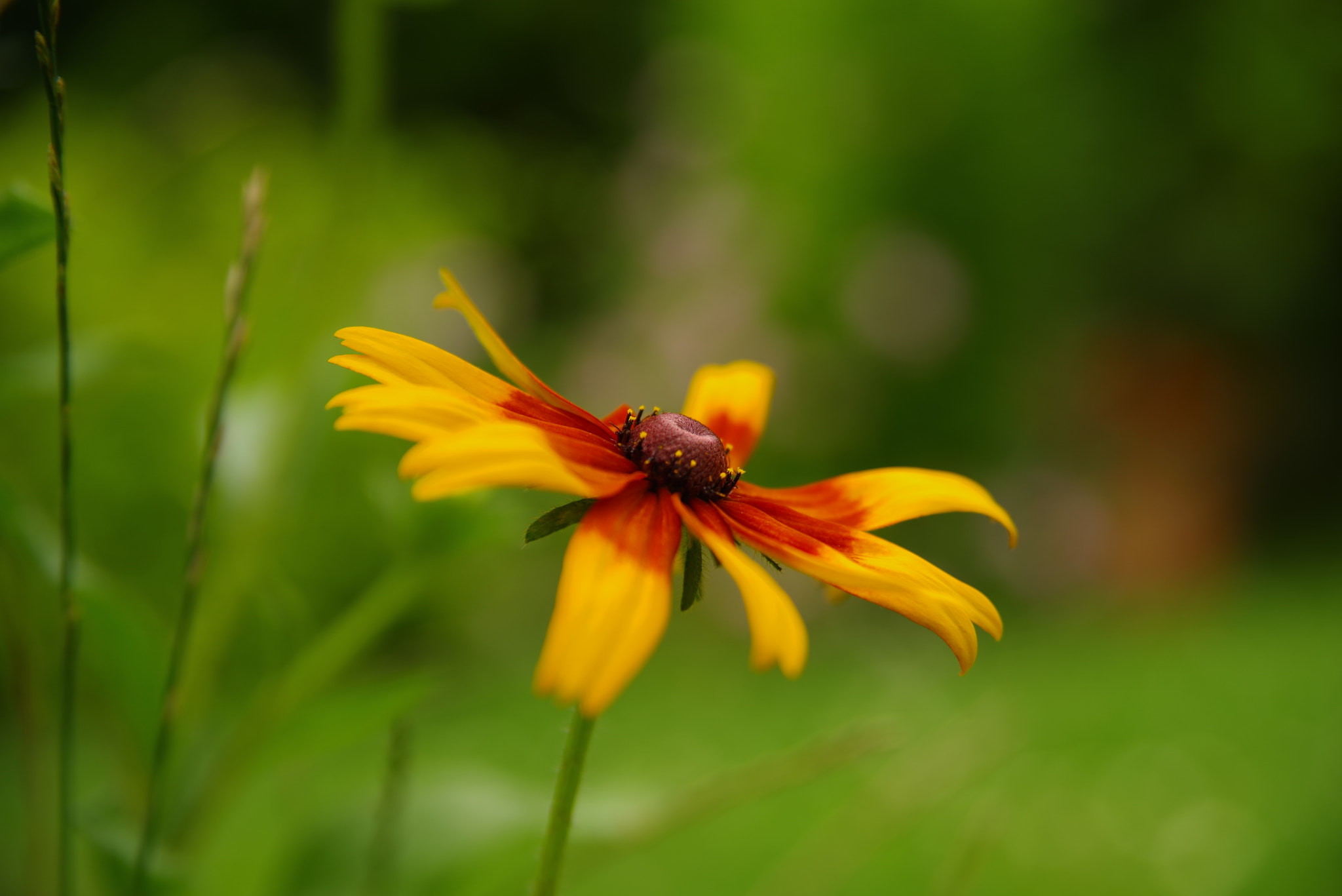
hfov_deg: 27.0
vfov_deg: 18.2
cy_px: 448
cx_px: 671
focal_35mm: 75
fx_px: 2797
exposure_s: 1/40
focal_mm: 75
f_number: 3.5
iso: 100
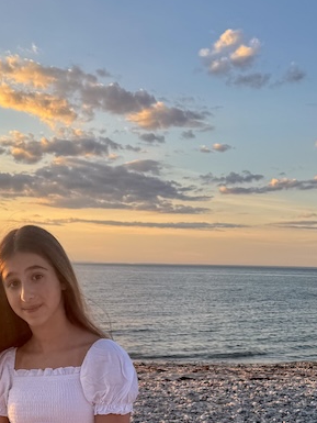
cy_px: 418
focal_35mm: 54
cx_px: 38
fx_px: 659
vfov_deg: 32.8
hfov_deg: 26.3
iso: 80
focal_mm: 6.76
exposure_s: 1/842
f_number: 1.78
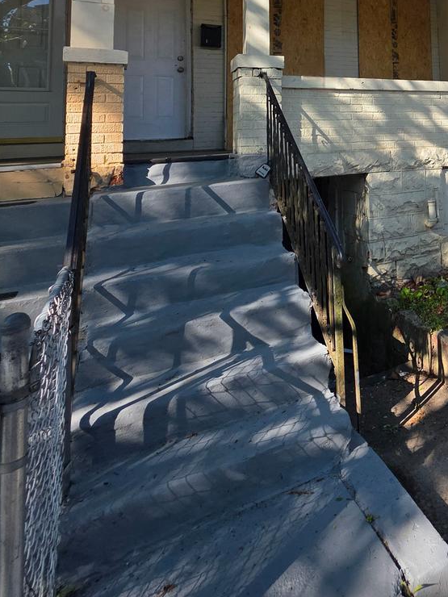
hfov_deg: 43.0
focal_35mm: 27
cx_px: 463
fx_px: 466
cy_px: 94
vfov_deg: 58.6
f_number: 1.9
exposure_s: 1/1000
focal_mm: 2.2
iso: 40
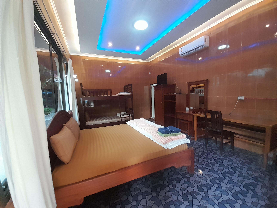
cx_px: 138
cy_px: 104
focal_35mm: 13
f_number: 2.2
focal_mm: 1.13
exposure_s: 1/25
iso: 200
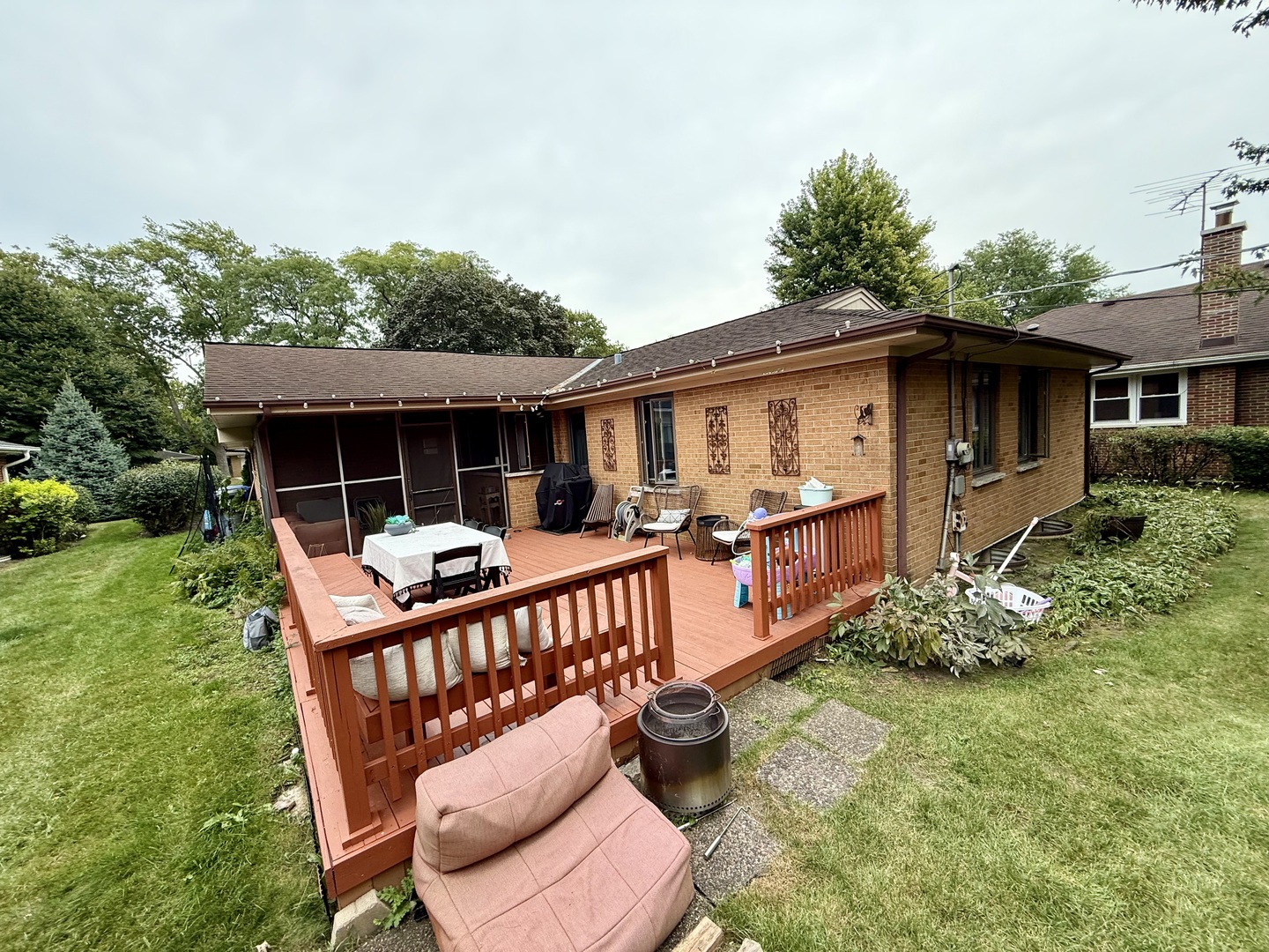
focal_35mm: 14
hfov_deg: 102.1
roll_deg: +6.0
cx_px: 634
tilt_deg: -3.0
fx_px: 513
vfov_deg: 85.7
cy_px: 476
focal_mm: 2.22
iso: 64
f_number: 2.2
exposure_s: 1/419
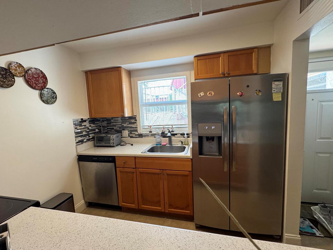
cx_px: 162
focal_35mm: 16
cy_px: 128
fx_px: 154
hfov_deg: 94.5
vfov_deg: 78.1
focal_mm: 2.22
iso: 200
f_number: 2.2
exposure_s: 1/120
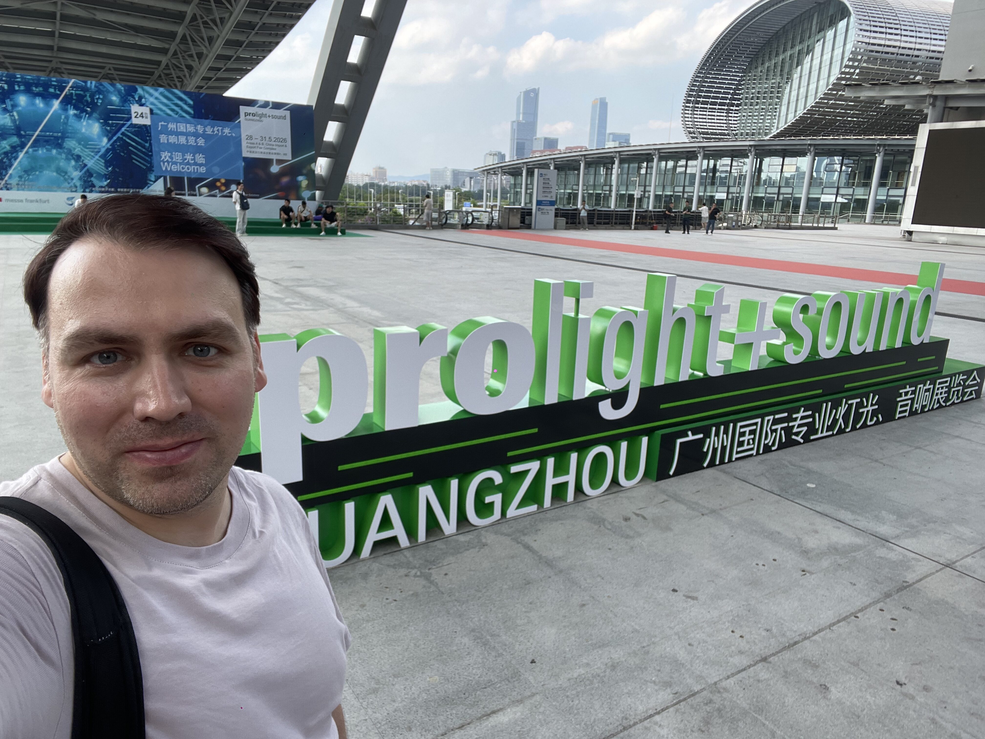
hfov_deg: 73.9
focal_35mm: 23
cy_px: 370
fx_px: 654
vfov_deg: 58.9
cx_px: 492
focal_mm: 2.71
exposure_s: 1/180
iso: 25
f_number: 2.2
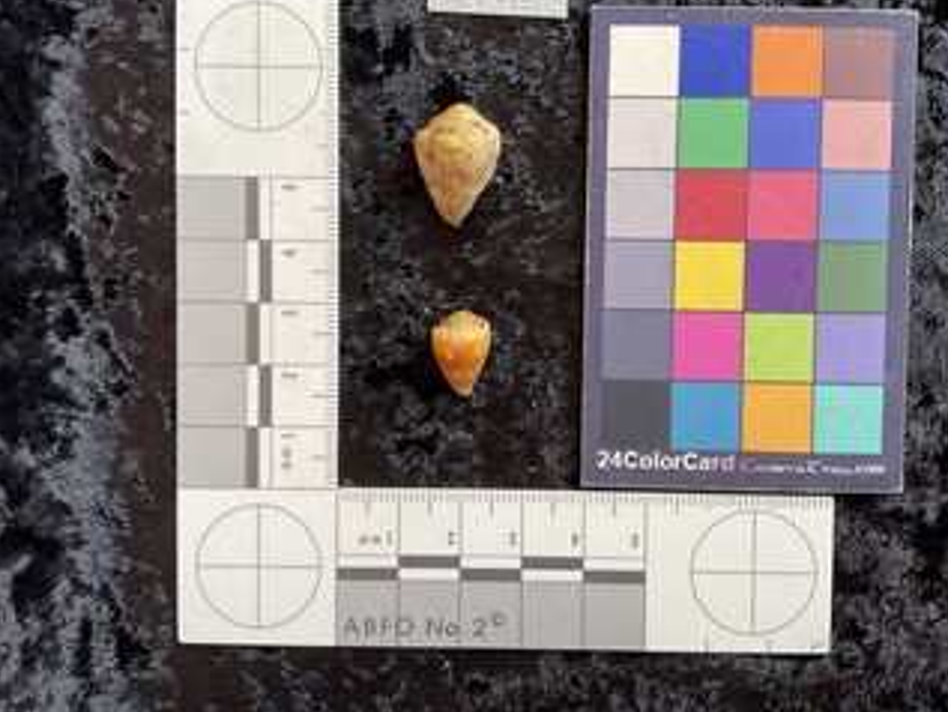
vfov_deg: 44.1
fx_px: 877
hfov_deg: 56.7
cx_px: 517
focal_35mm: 32
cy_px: 322
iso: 50
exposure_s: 1/120
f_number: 1.8
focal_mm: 3
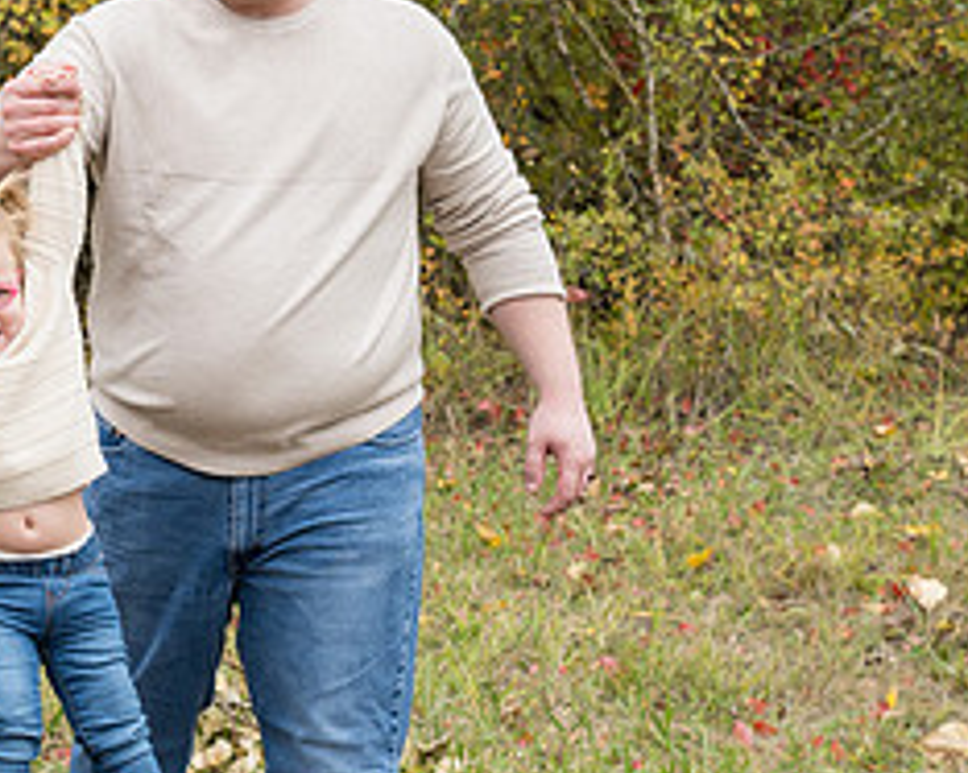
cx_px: 20
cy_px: 132
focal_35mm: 129
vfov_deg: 11.9
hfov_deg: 14.7
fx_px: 3694
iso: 320
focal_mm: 38
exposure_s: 1/400
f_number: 4
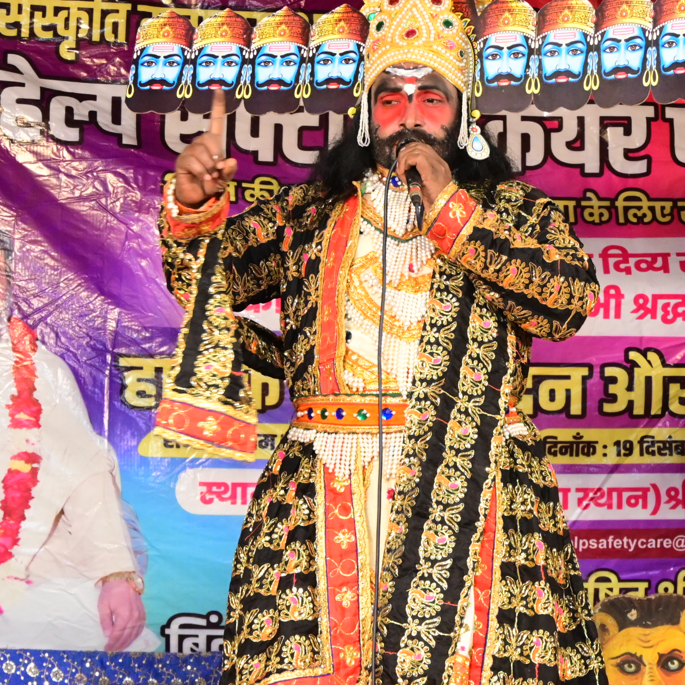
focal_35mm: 127
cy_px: 480
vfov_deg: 13.7
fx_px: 2843
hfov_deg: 13.7
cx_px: 439
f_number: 5.6
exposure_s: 1/125
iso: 2000
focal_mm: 36
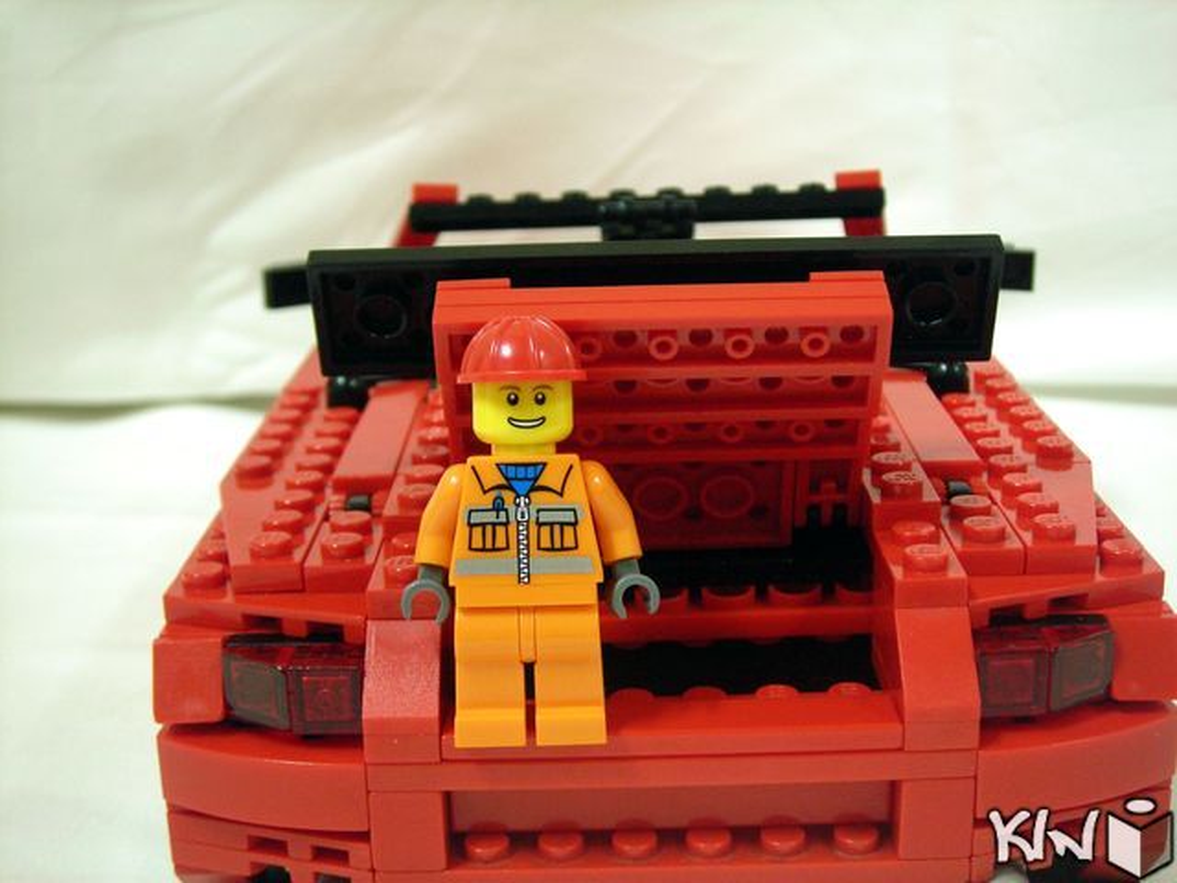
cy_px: 442
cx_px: 588
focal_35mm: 55
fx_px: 1870
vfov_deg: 26.6
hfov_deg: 34.9
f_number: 3.6
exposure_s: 1/2.9
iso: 200
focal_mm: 9.1
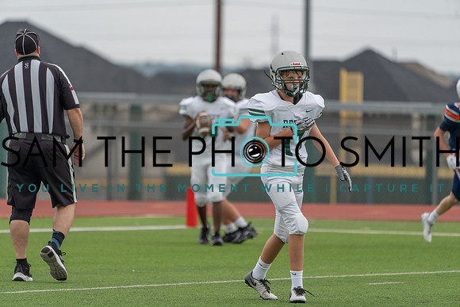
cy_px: 154
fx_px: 5112
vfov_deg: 3.4
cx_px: 230
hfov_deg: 5.2
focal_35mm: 400
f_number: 5.6
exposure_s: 1/1000
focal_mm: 400
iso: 800
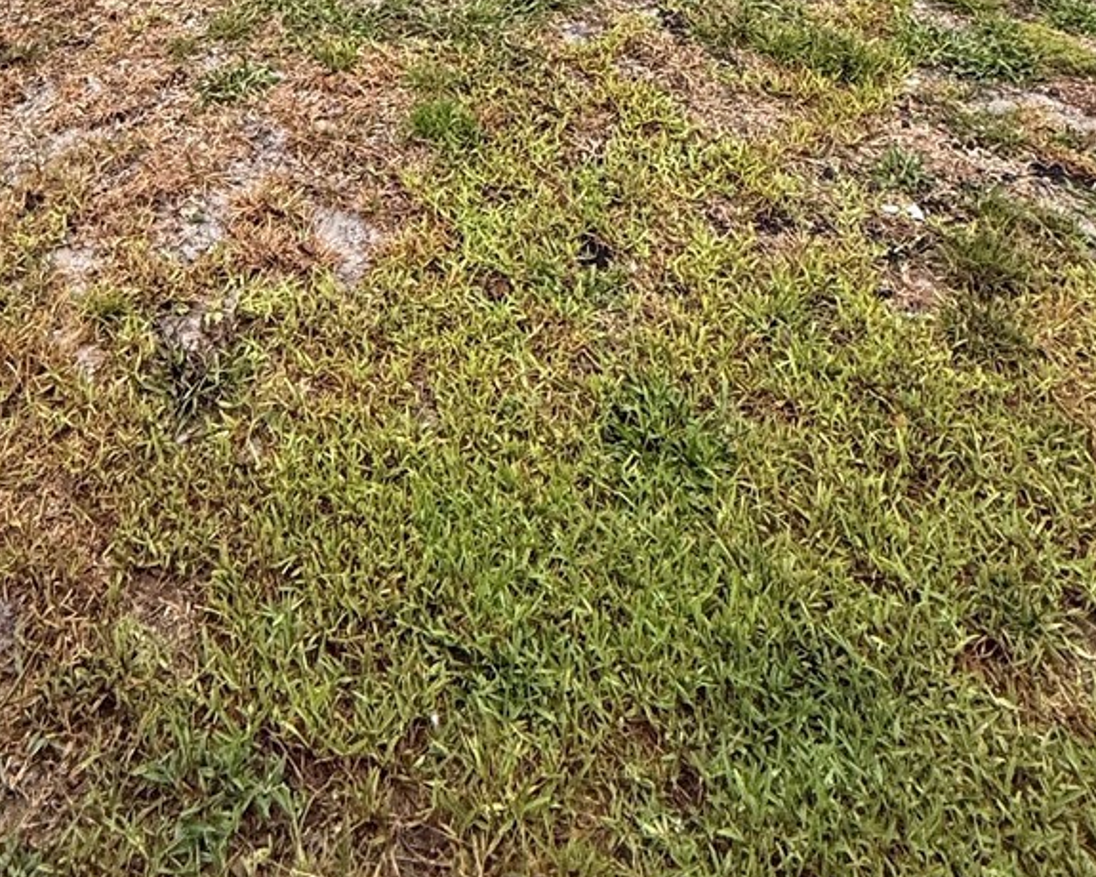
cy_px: -320
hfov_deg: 47.4
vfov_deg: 29.6
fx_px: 1233
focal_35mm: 38
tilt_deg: -13.9
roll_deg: -1.2
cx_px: 391
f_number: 2.2
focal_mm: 2.22
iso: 100
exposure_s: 1/99
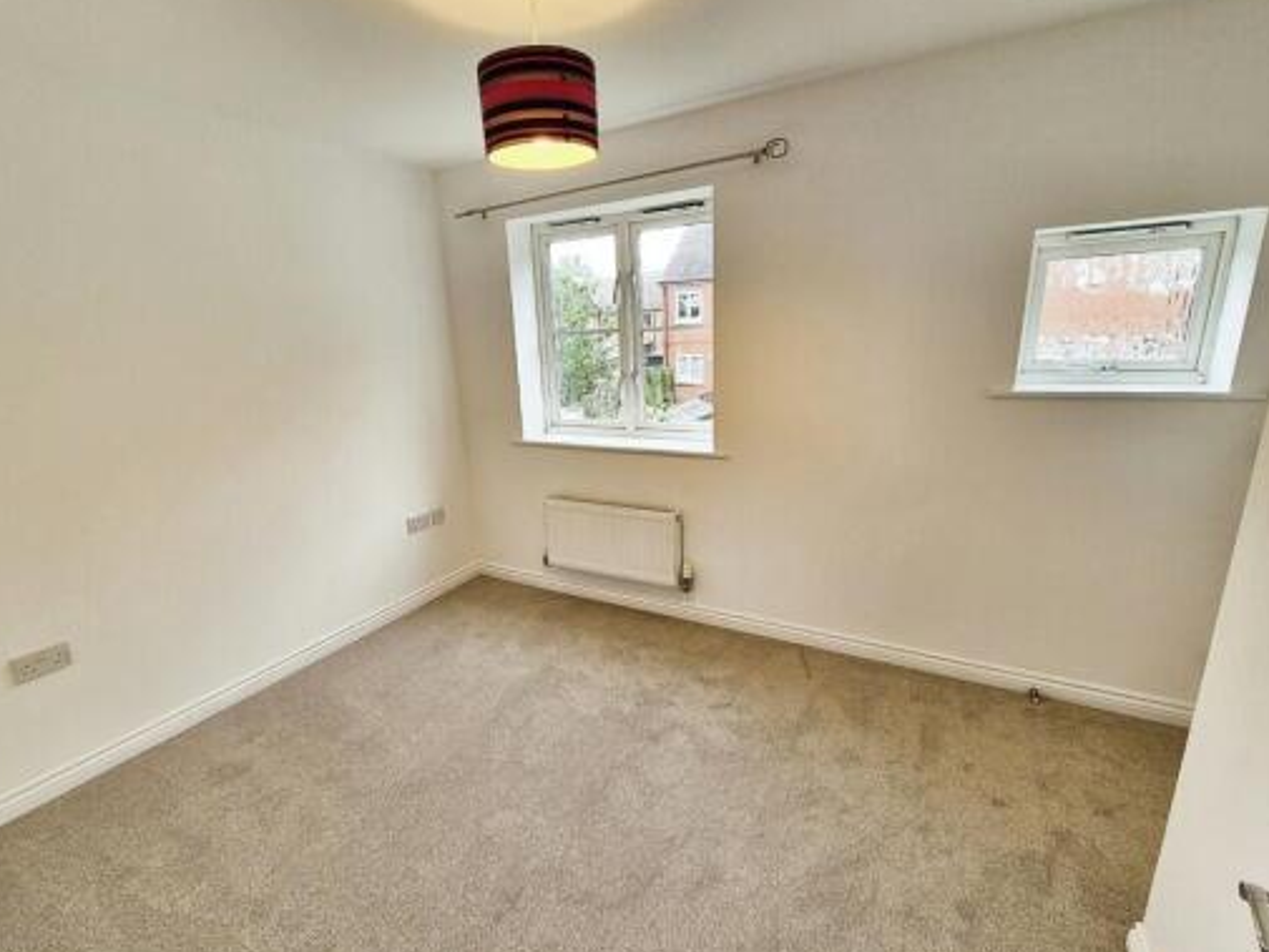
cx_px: 612
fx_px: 550
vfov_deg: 81.7
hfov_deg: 98.1
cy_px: 491
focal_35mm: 15
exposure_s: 1/112
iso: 50
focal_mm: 2.2
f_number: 2.2
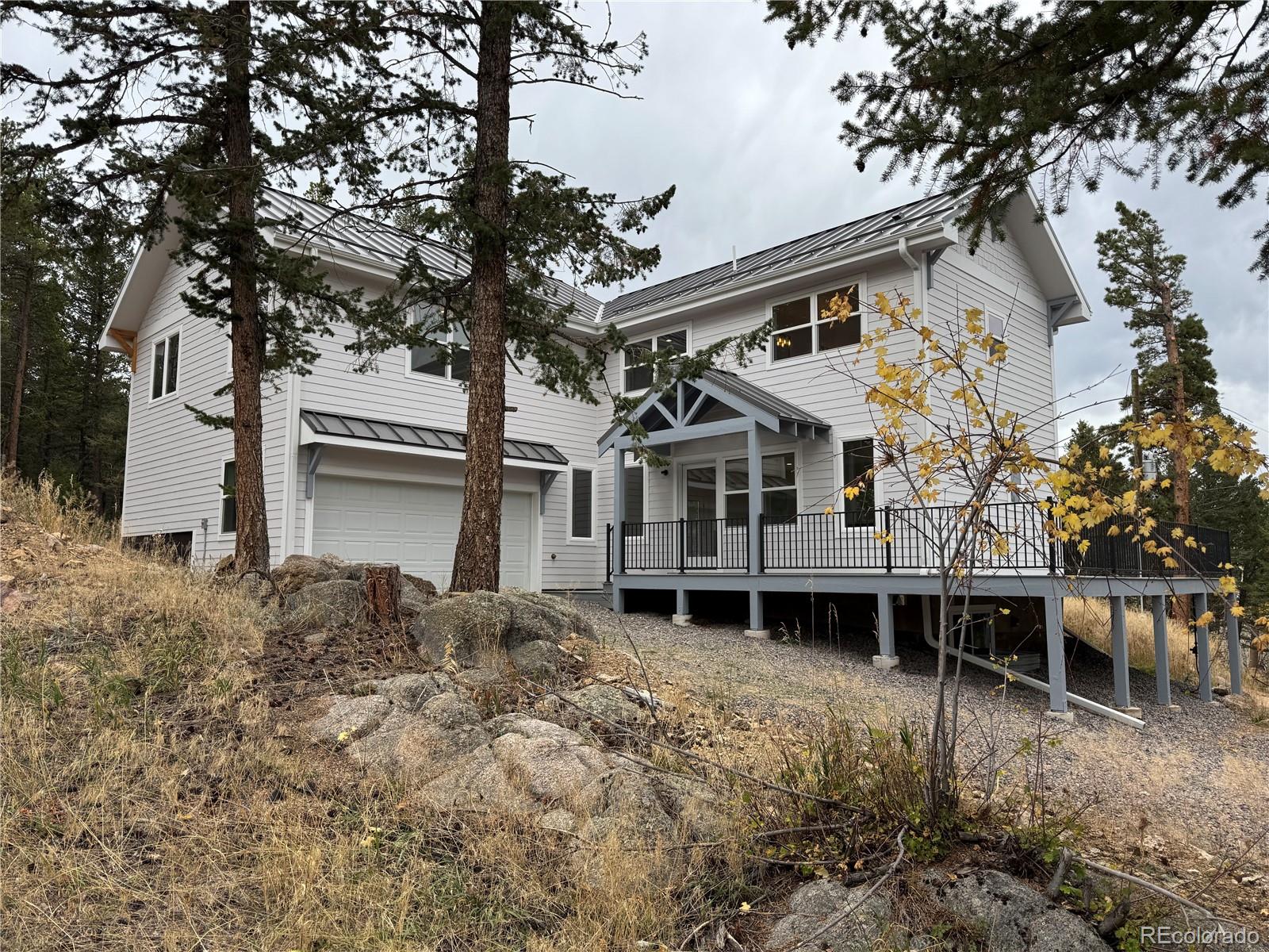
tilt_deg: +5.3
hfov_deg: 71.6
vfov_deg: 56.8
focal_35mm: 24
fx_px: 880
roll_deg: -0.3
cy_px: 476
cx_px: 634
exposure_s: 1/1238
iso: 80
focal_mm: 6.76
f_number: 1.78
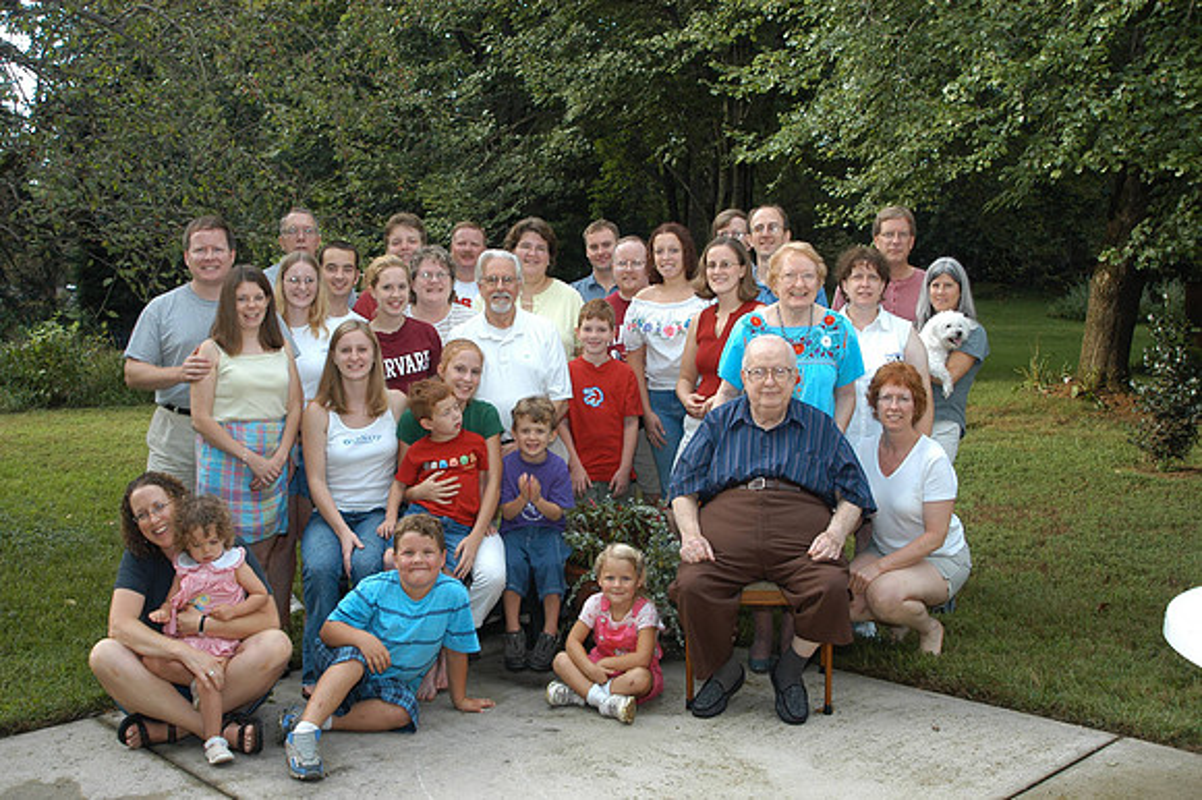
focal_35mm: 36
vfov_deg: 36.8
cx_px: 601
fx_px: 1201
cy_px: 400
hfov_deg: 53.2
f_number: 5
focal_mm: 24
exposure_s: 1/60
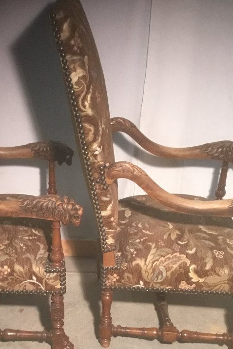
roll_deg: -0.7
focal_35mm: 54
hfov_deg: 24.8
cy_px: 289
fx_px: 524
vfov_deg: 35.4
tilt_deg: -32.8
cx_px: 55
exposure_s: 1/33
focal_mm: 3.3
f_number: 2.4
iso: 250
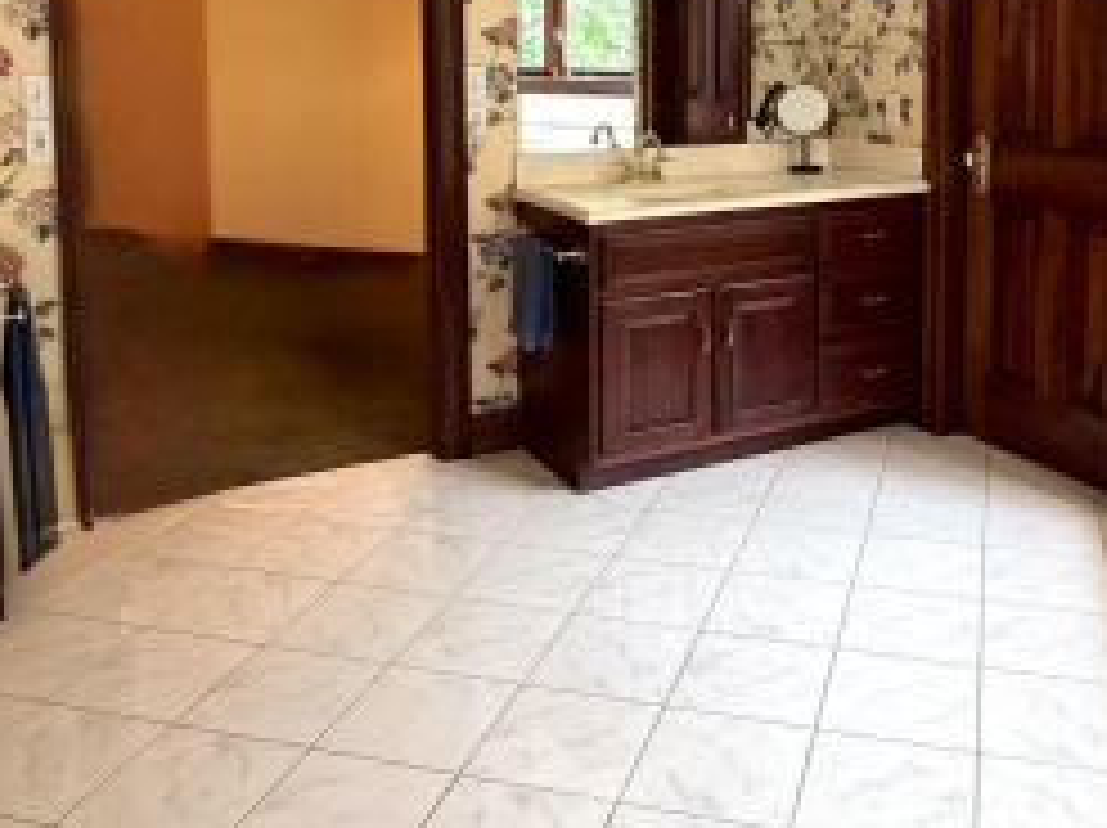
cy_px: 122
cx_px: 686
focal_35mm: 38
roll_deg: +0.0
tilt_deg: -5.7
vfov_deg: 35.9
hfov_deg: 48.6
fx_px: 1214
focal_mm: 2.22
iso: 320
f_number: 2.2
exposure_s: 1/120
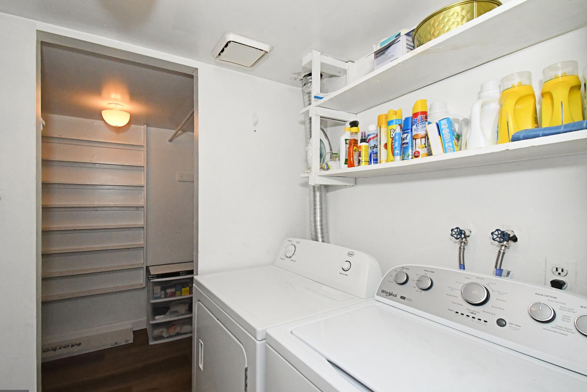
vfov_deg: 73.7
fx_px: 261
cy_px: 203
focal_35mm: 16
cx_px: 274
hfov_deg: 96.6
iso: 3200
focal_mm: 10
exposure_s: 1/250
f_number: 14
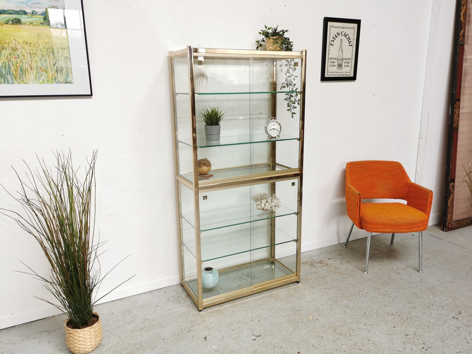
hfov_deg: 63.4
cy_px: 176
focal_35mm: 28
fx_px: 382
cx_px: 241
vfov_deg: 49.7
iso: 50
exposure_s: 1/100
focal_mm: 5.58
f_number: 1.8
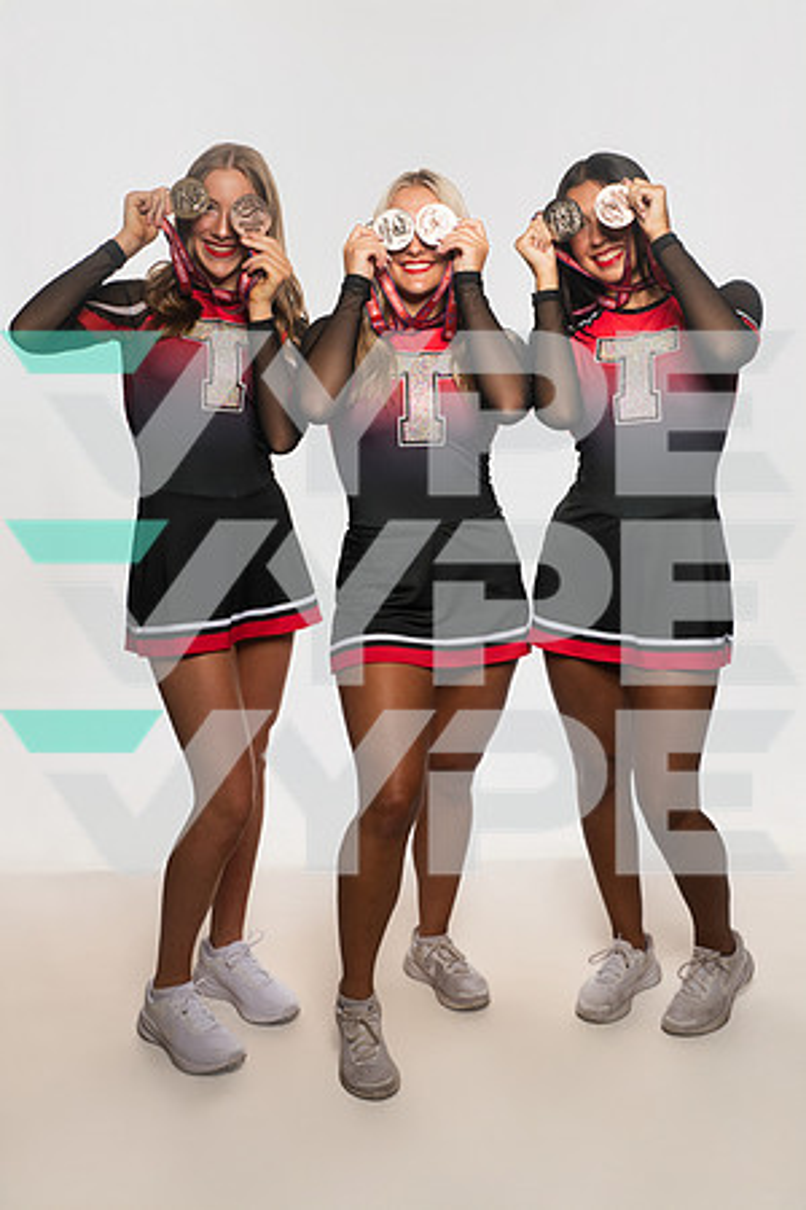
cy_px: 605
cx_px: 403
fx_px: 1612
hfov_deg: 28.1
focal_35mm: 48
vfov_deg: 41.1
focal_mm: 48
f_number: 6.3
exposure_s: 1/200
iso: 500
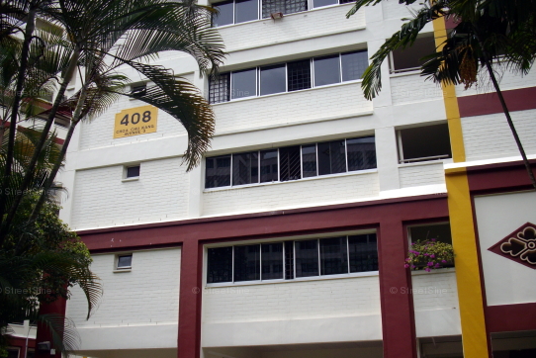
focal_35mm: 39
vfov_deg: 34.2
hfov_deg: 49.5
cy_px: 193
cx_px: 266
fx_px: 581
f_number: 5.6
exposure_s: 1/200
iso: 80
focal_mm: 6.2
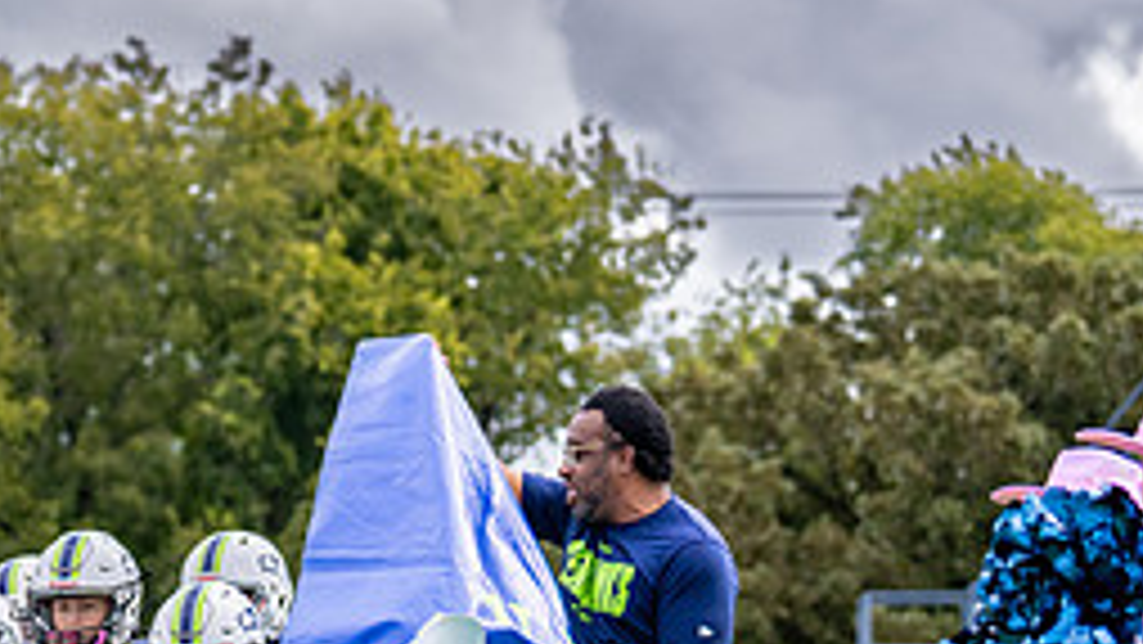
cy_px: 860
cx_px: -275
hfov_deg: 9.2
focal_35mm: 230
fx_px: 6972
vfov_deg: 5.3
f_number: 2.8
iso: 320
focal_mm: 70
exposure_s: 1/2500
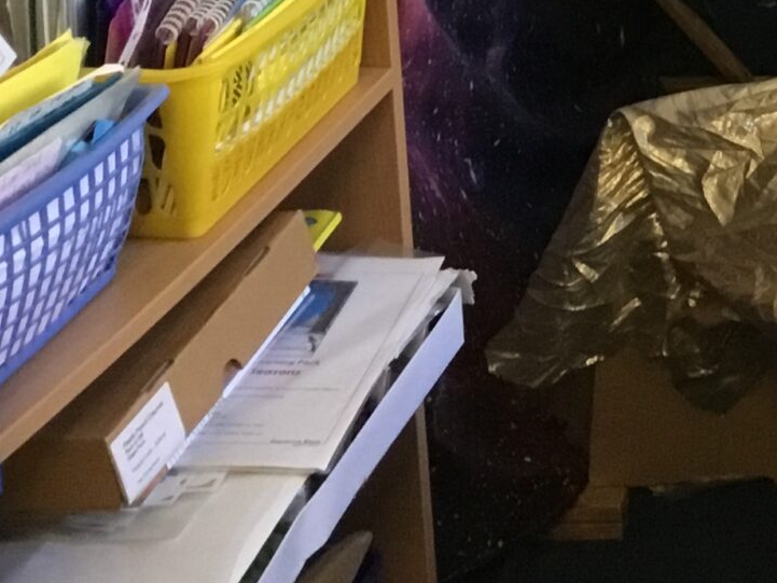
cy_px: -383
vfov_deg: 12.5
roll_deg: +2.6
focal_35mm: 110
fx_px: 2470
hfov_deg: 16.3
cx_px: 1174
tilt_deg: -9.5
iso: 200
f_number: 2.4
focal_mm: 3.3
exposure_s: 1/33
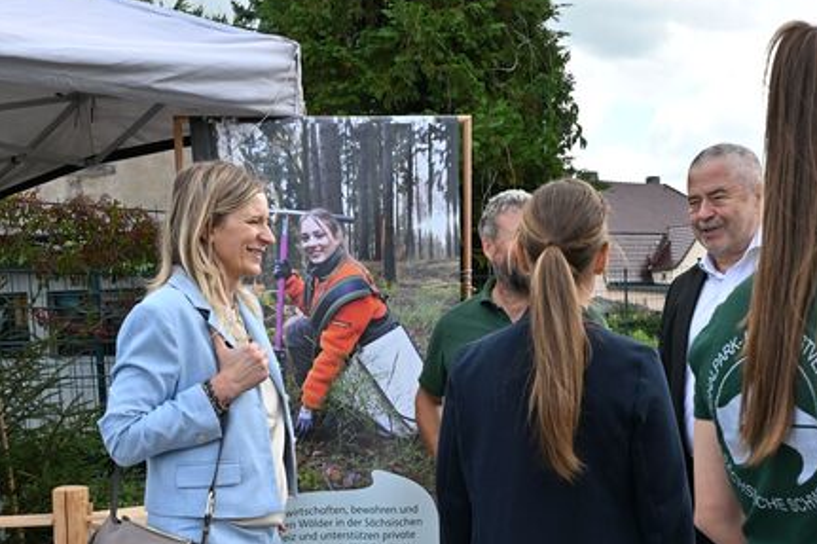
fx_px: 1066
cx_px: 494
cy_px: 414
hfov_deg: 41.7
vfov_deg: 28.2
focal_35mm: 47
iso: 280
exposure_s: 1/250
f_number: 8
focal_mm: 24
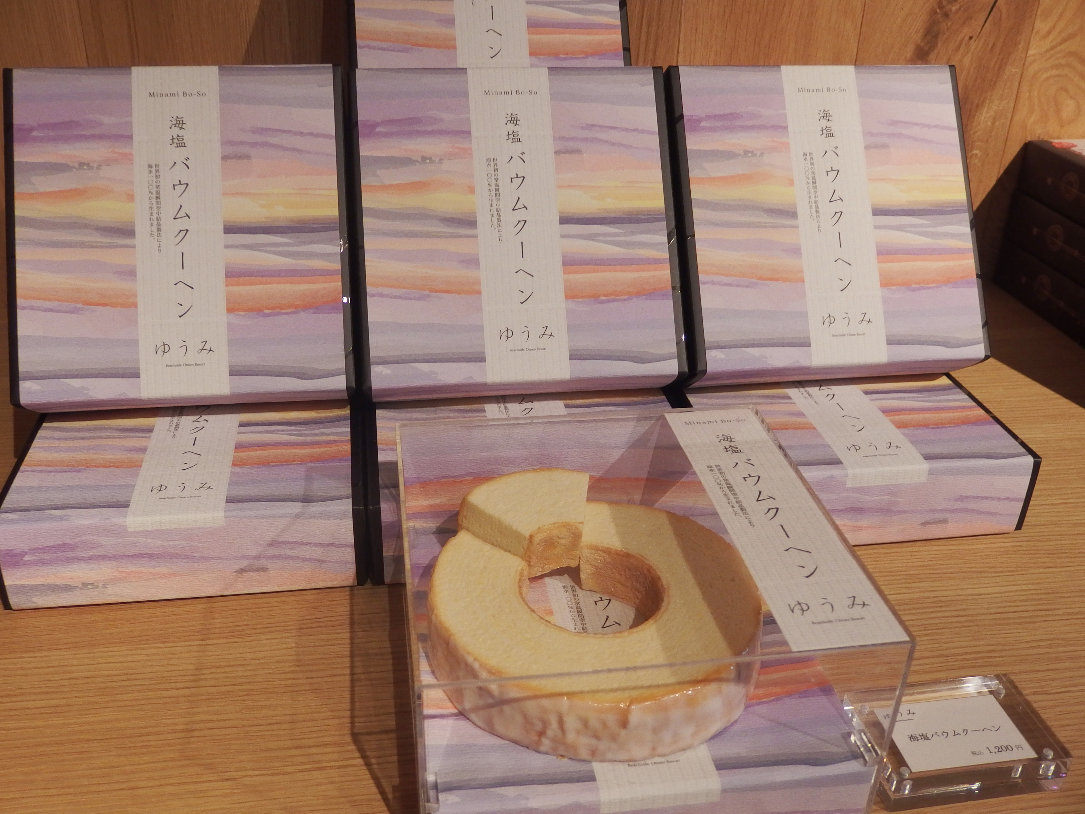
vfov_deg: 40.7
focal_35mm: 35
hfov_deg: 52.6
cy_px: 407
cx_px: 542
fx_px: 1097
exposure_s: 1/60
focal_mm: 6.2
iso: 160
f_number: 2
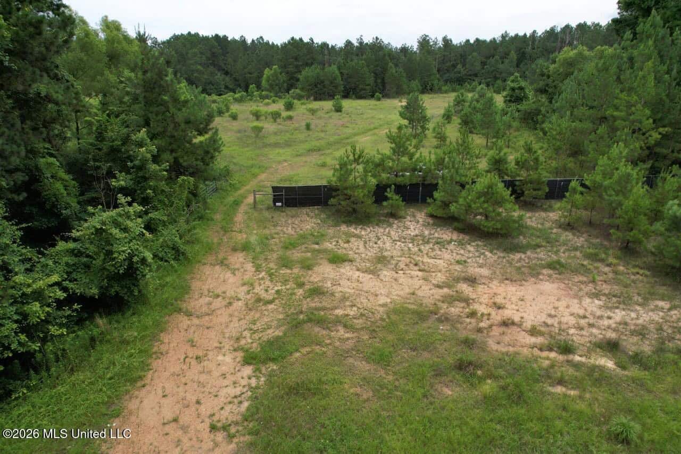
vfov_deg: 57.2
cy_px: 227
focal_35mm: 22
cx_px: 340
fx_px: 416
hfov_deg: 78.6
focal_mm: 8.4
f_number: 2.8
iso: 100
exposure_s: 1/1000
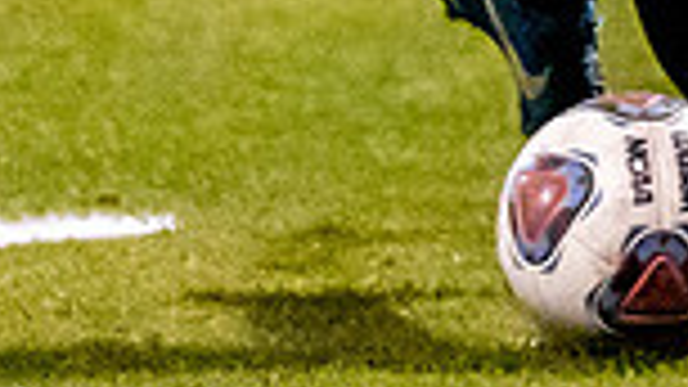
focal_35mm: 913
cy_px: -571
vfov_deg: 1.3
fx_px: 16653
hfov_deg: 2.4
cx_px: 445
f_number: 2.8
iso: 6400
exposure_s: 1/1250
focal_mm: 117
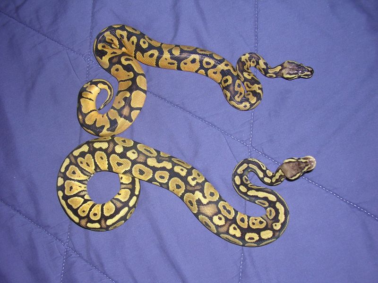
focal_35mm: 38
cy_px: 142
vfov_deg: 37.7
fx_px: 415
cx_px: 189
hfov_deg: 49.0
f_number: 2.8
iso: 100
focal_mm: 5.8
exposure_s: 1/60.1
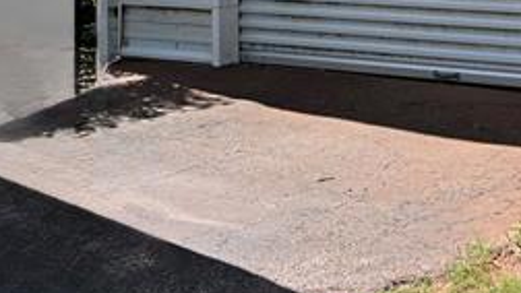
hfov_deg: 18.3
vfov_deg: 10.1
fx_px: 1589
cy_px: -208
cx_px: 490
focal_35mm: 115
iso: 200
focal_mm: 24
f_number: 4.5
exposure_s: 1/1250
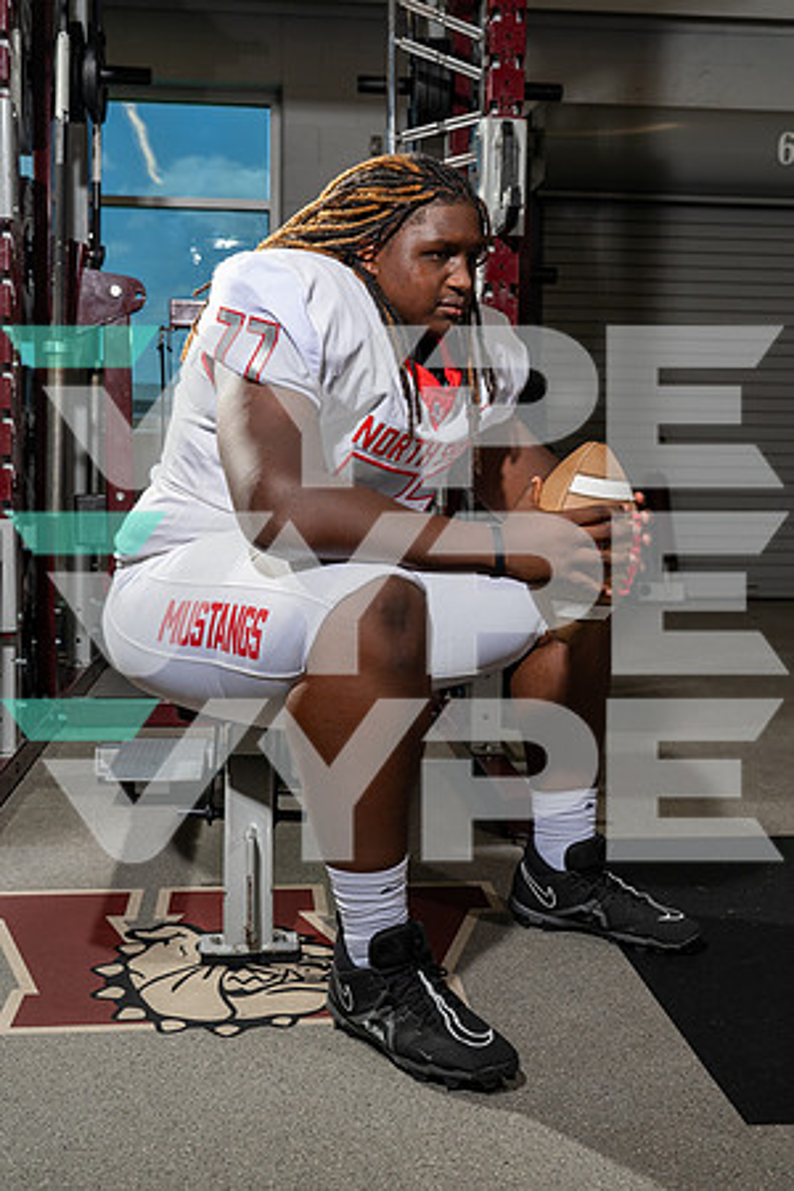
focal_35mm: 40
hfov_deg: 33.4
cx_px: 397
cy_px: 596
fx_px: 1323
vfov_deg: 48.5
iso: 320
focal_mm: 40
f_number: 8
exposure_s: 1/250
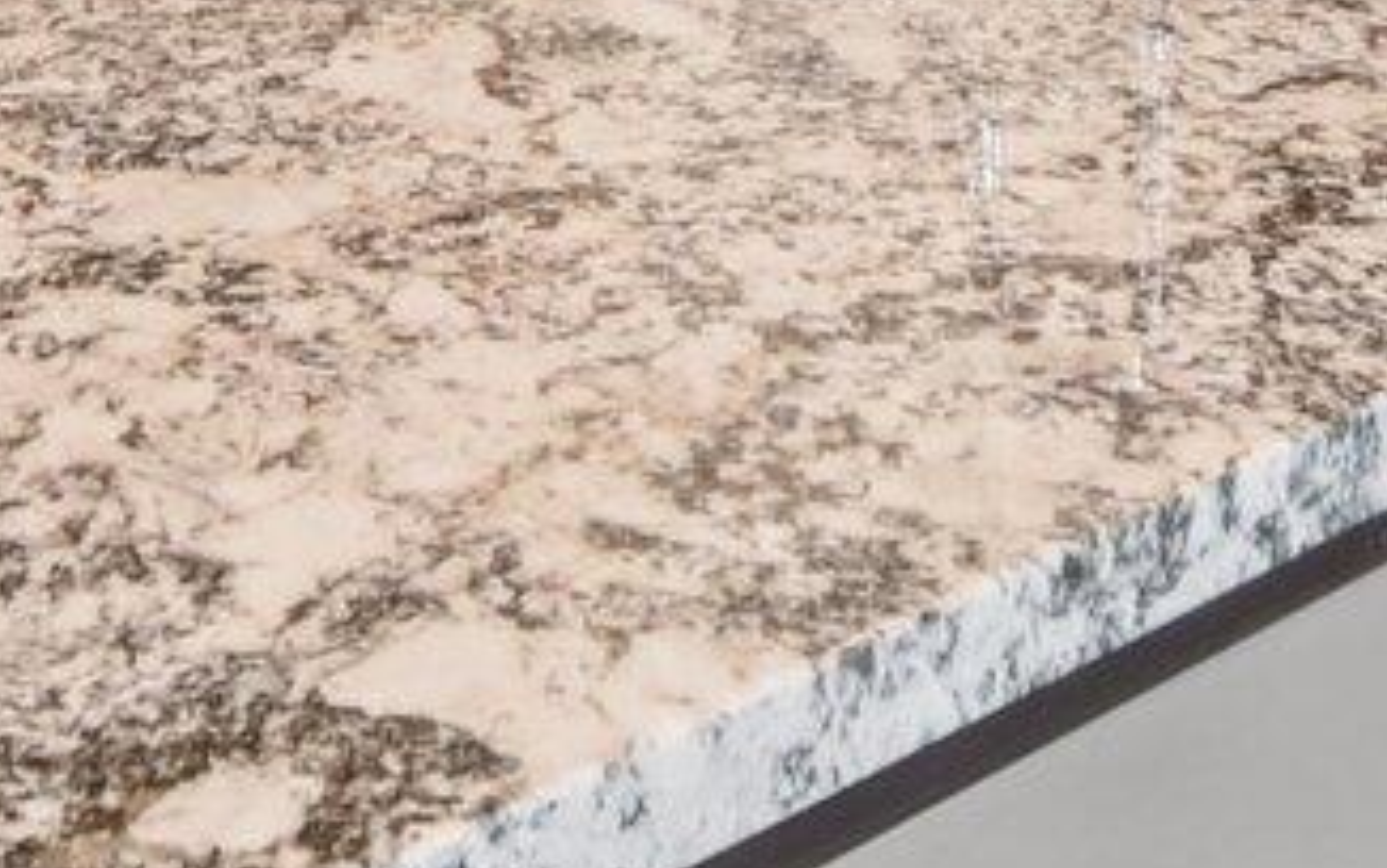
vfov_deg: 11.9
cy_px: -968
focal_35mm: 96
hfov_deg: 21.5
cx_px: 438
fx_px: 3630
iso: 400
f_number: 8
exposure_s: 1/5
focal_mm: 10
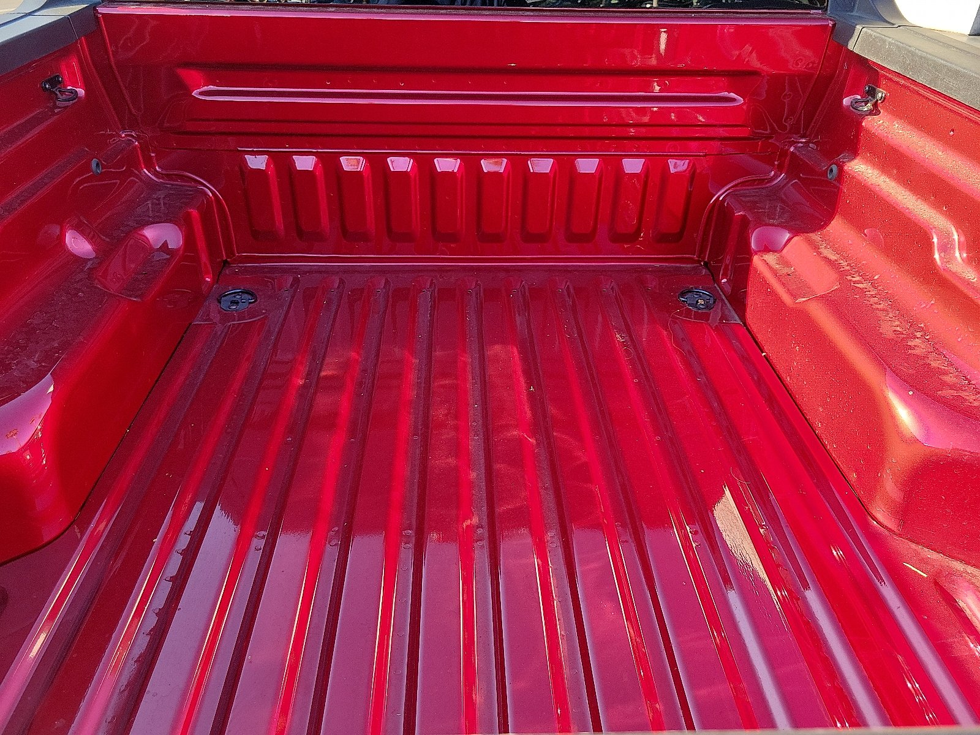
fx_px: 736
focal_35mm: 26
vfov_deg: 53.1
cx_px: 490
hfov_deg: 67.3
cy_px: 368
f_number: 1.8
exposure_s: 1/145
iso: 50
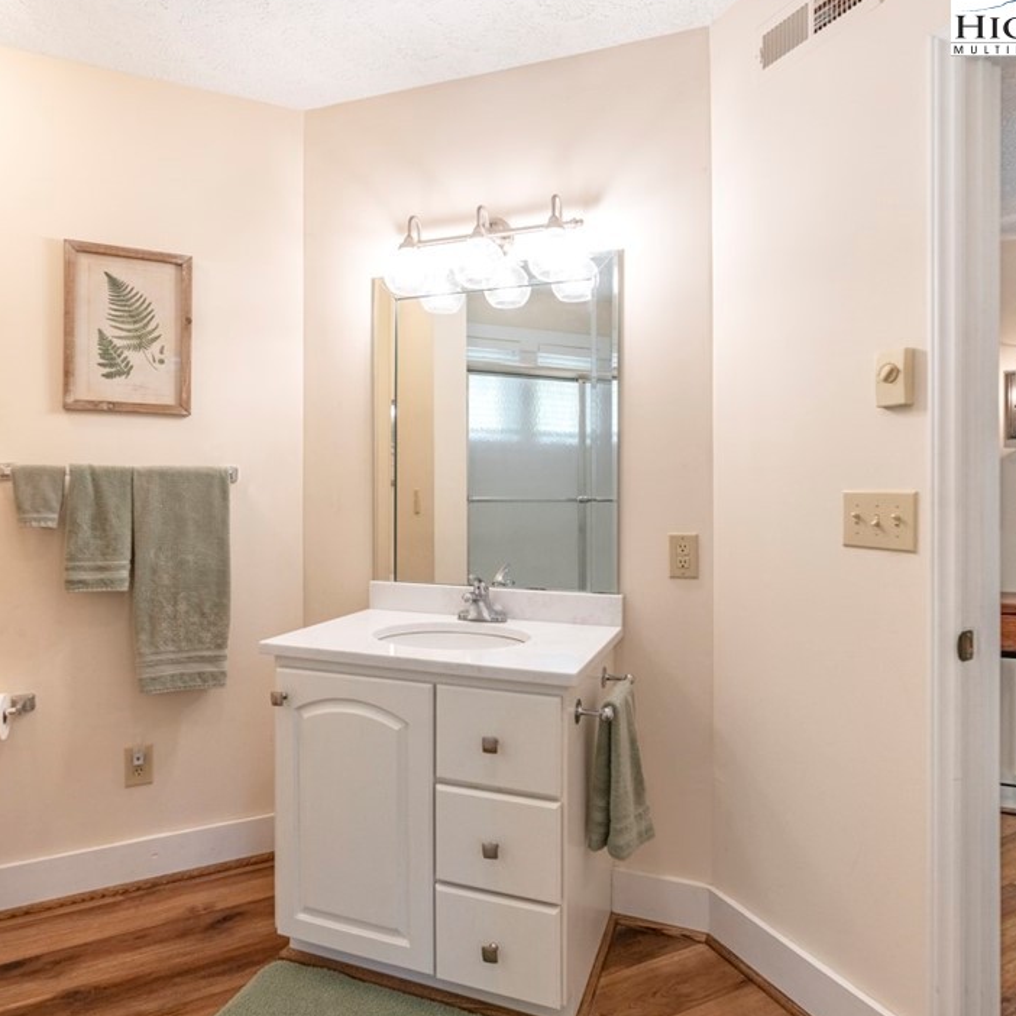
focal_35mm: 21
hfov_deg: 72.1
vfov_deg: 72.1
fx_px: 697
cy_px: 501
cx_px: 480
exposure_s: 1/320
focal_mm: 16
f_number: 6.3
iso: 100
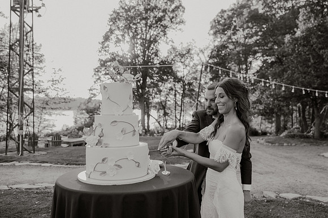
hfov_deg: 57.2
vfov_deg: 39.9
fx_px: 301
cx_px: 164
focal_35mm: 33
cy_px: 109
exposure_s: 1/1600
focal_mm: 32
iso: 640
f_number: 2.8
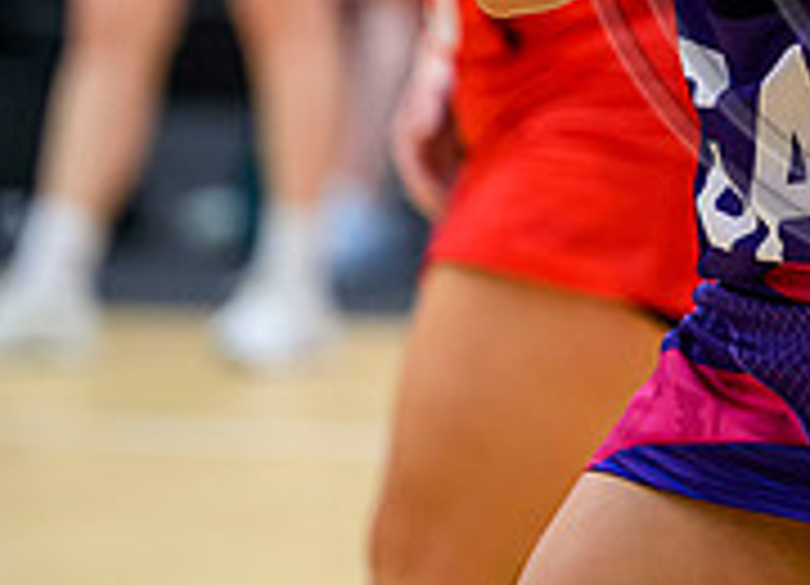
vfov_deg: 2.6
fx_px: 13116
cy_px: -164
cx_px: 898
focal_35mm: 568
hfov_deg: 3.5
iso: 5000
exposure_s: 1/1250
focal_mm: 160
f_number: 2.8
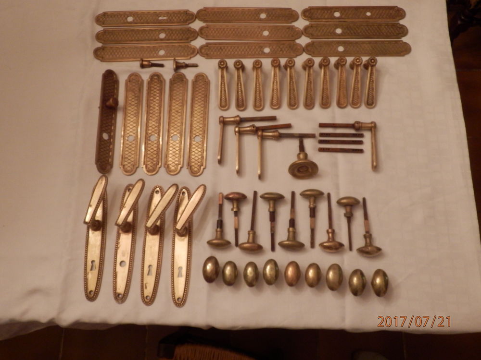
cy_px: 180
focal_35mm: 33
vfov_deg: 42.9
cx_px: 240
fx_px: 459
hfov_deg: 55.4
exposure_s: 1/30
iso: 400
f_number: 3.7
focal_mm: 5.9
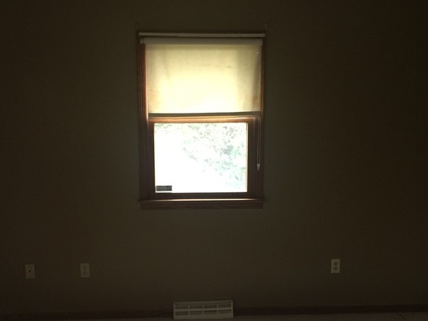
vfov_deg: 29.7
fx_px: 593
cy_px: 247
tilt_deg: -10.7
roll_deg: -0.1
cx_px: 198
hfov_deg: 39.6
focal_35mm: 48
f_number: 2.2
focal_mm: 4.15
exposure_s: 1/4
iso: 64
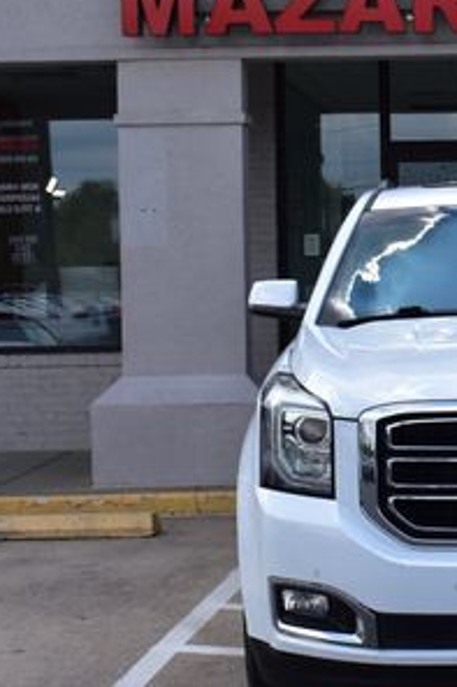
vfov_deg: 21.7
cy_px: 292
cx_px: 619
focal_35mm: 94
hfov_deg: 13.9
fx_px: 1793
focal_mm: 29
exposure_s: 1/400
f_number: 11
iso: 400
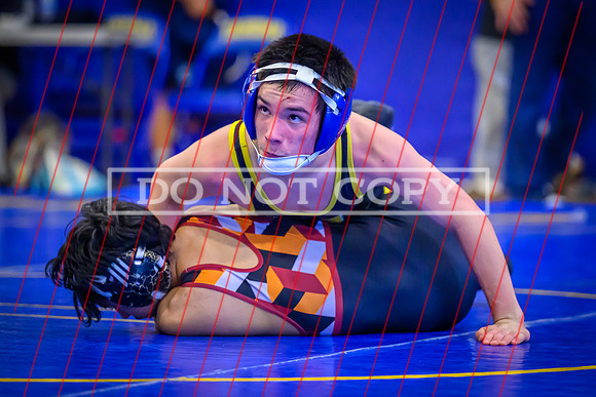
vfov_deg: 6.6
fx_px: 3450
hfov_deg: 9.9
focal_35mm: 208
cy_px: 191
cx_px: 301
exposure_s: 1/640
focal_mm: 150
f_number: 2.8
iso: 8000
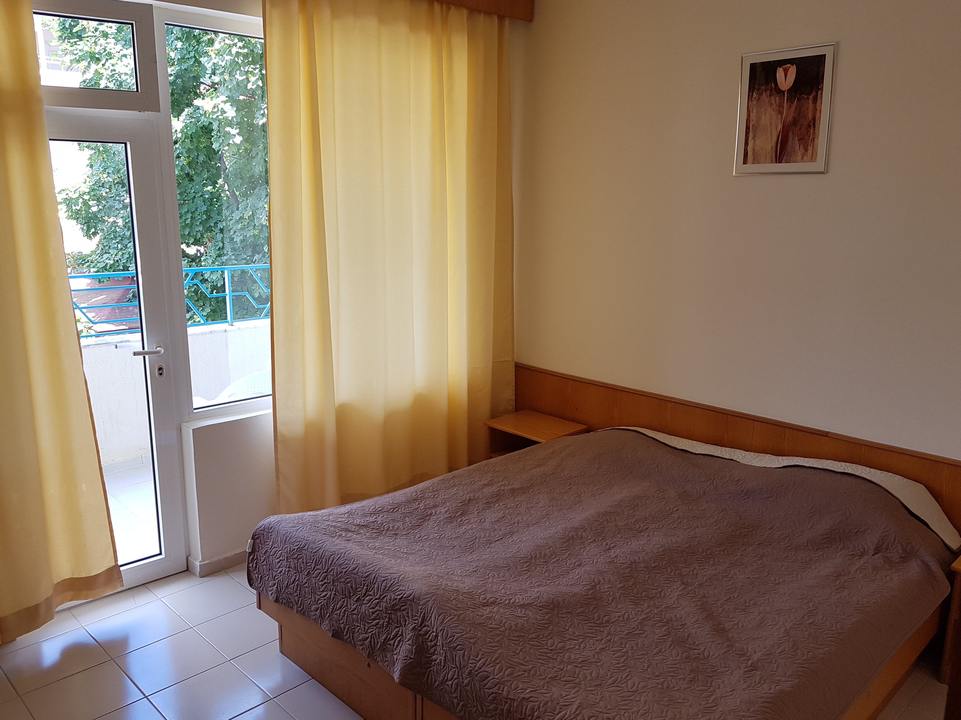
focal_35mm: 27
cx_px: 496
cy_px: 350
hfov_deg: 65.3
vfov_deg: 51.3
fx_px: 750
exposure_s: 1/152
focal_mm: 4.2
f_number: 1.7
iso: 50
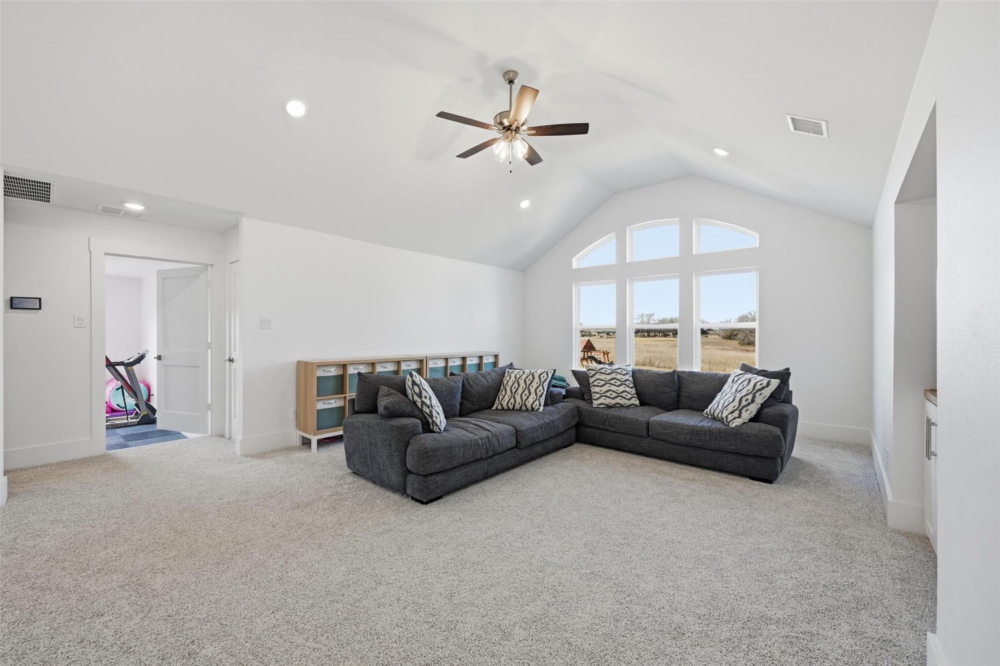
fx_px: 389
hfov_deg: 104.3
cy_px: 333
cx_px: 500
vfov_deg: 81.2
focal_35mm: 14
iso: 400
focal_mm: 14
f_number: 9
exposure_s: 1/1600
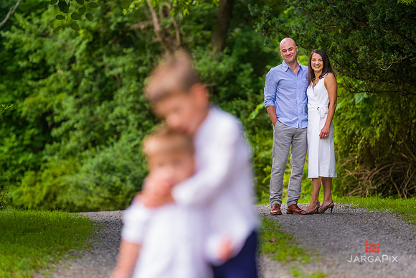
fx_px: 2196
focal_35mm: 190
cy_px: 139
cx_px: 208
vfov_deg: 7.2
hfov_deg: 10.8
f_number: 4
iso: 200
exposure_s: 1/640
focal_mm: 190
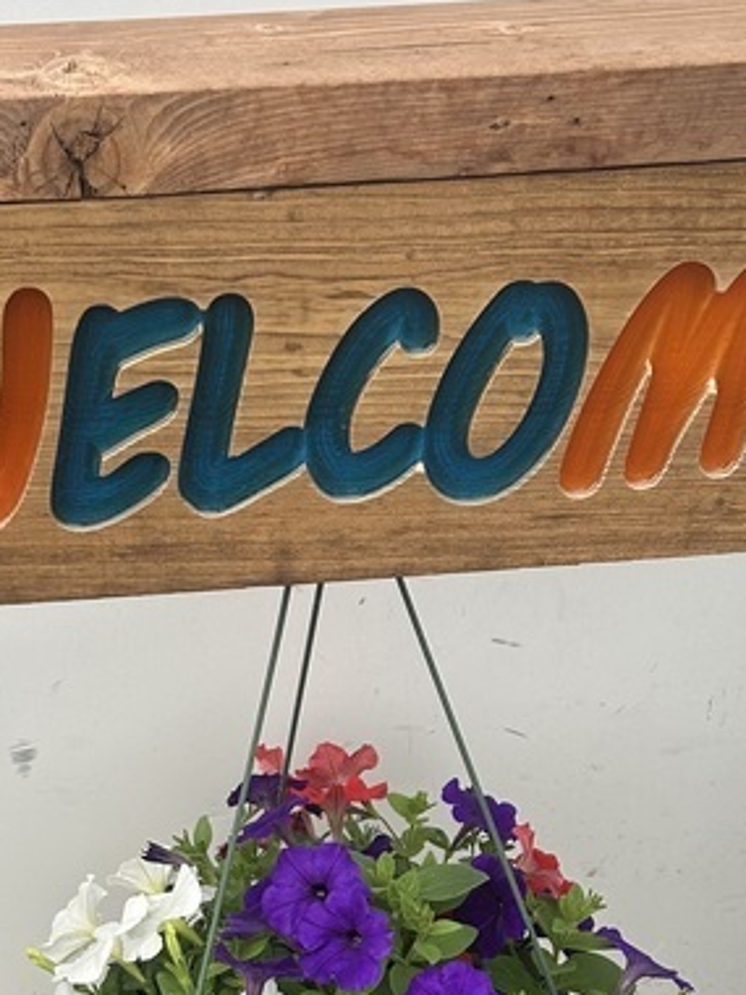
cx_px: 262
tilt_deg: -34.2
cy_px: 715
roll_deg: +1.5
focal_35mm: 70
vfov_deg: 27.5
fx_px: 2011
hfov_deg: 21.0
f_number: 1.5
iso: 50
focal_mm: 5.7
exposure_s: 1/313
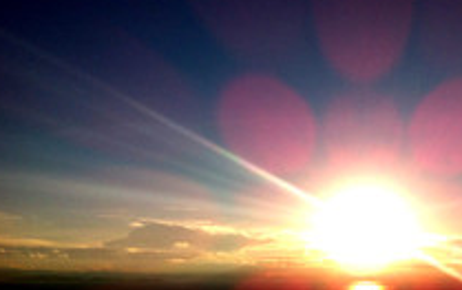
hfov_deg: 32.0
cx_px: 374
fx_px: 781
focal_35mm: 62
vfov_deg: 20.7
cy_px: 238
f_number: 2.8
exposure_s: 1/3352
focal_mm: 3.85
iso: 80
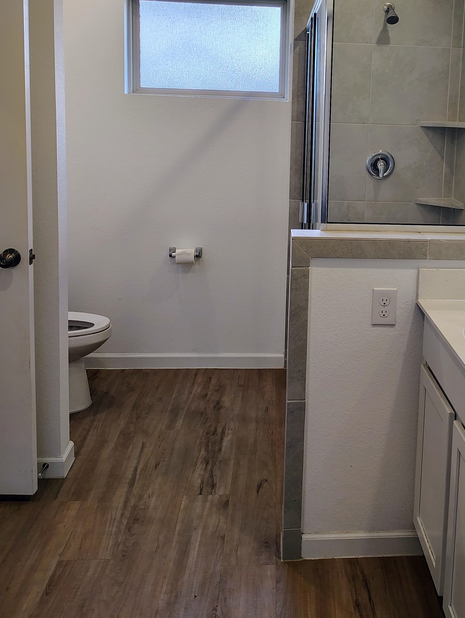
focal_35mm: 36
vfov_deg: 50.1
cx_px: 331
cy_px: 192
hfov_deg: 39.0
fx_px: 643
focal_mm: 5.56
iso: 556
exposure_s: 1/120
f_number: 1.8
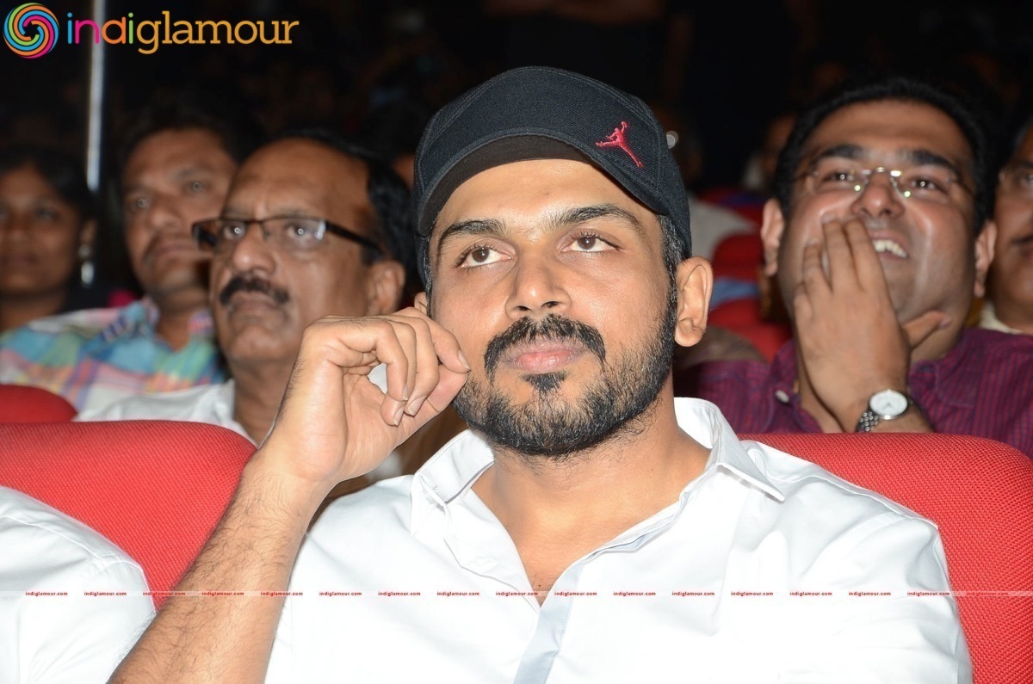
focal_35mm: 158
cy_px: 342
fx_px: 4510
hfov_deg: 13.1
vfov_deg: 8.7
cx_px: 516
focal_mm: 105
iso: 400
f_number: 6.3
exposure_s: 1/125
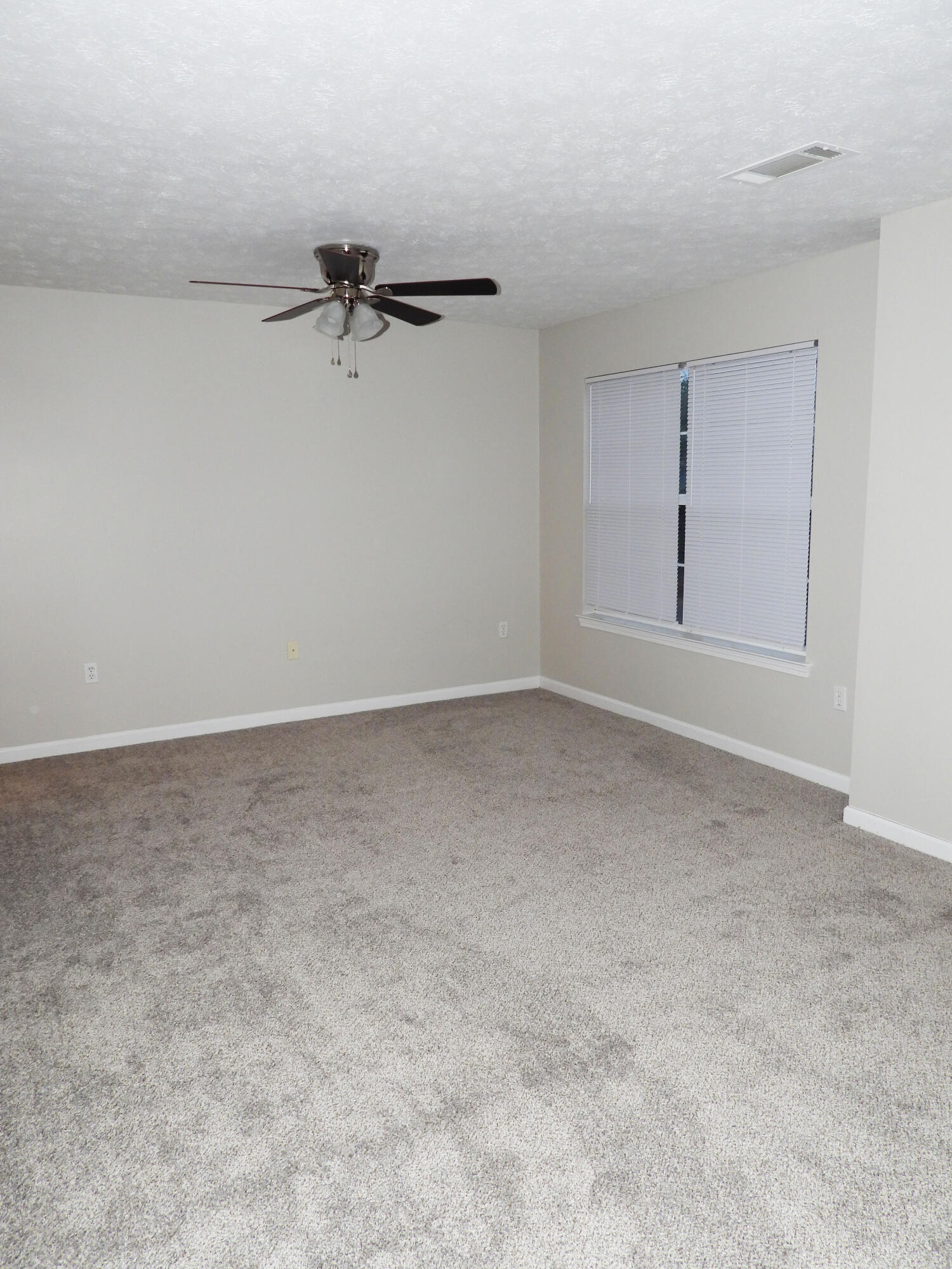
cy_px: 634
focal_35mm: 24
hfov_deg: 56.8
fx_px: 880
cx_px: 476
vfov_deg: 71.6
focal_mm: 4.3
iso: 200
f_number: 2.8
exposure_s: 1/30
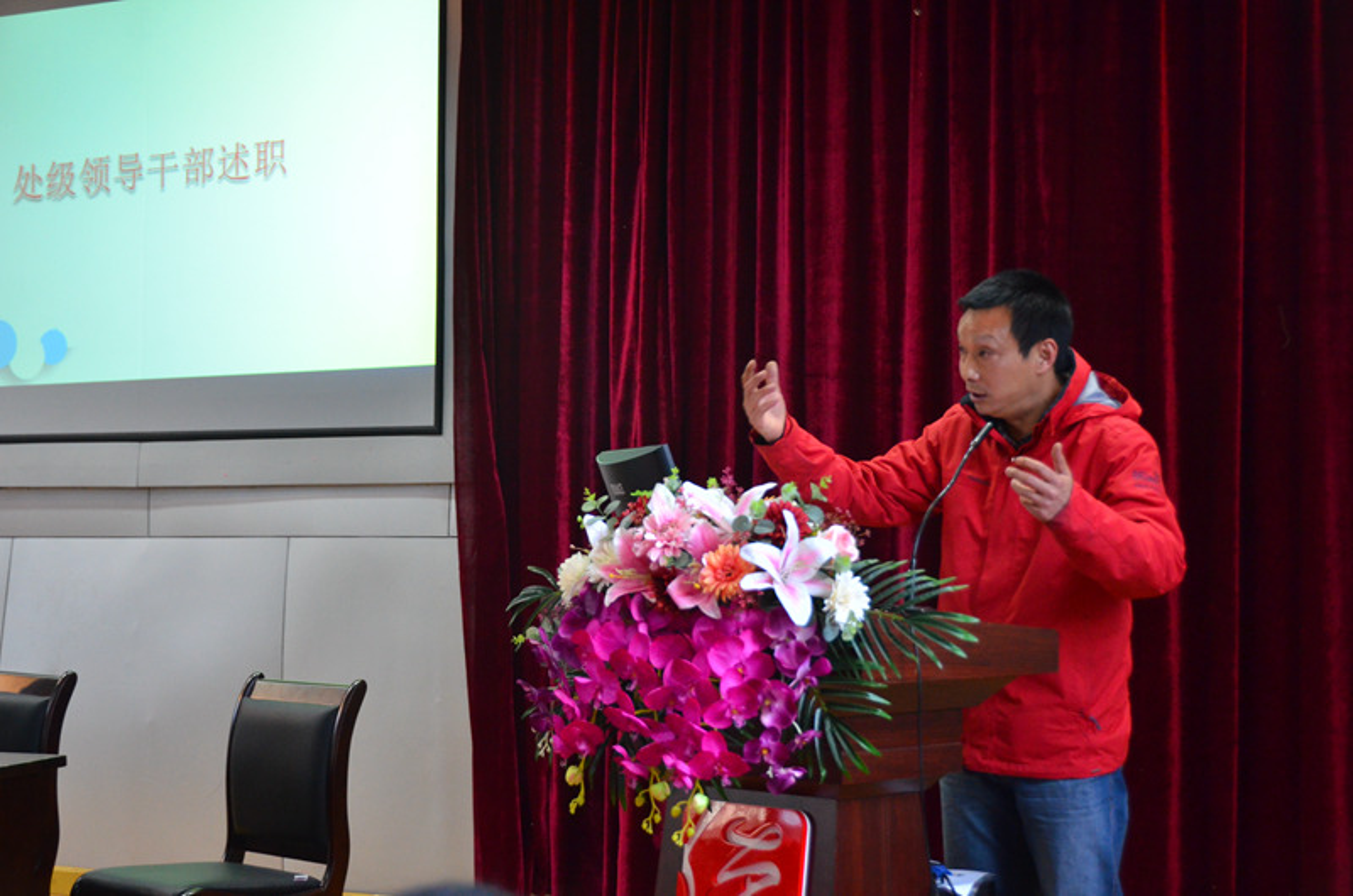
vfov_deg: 21.5
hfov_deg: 32.0
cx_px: 676
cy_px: 448
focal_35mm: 63
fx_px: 2363
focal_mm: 42
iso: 1250
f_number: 4.5
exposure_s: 1/50
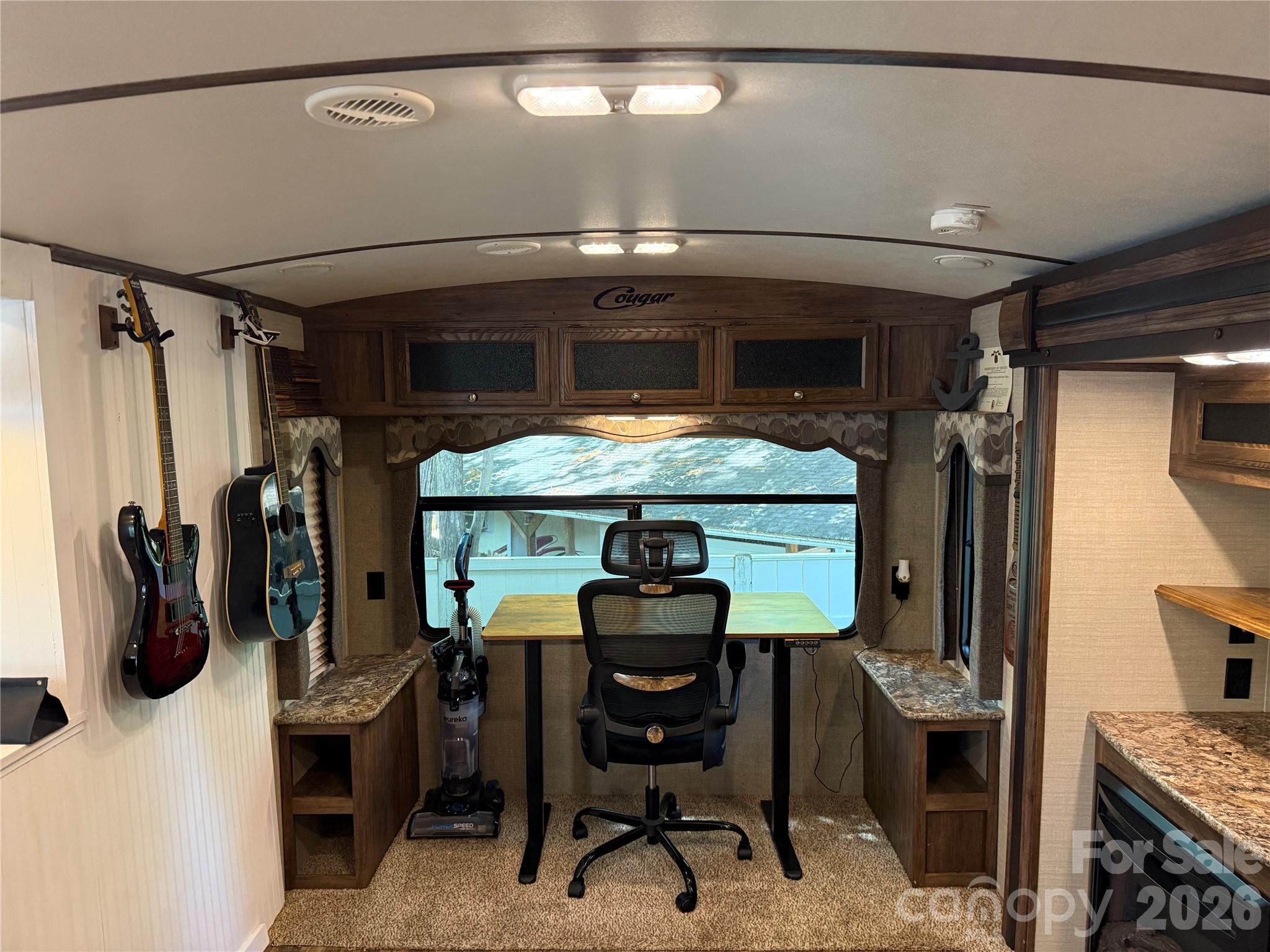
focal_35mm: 24
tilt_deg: -4.4
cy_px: 476
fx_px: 881
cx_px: 635
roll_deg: +1.0
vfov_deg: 56.8
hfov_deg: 71.6
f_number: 1.78
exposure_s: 1/60
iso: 320
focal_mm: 6.76
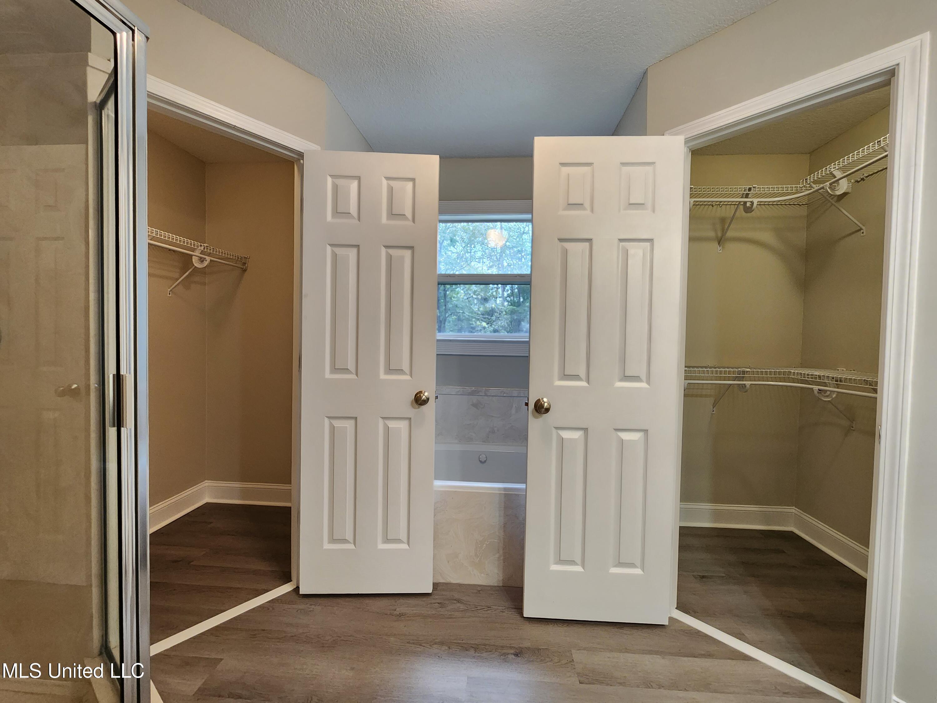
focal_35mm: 13
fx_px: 352
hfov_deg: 106.2
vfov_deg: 89.9
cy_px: 352
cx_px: 468
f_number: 2.2
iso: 320
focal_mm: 2.2
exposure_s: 1/60
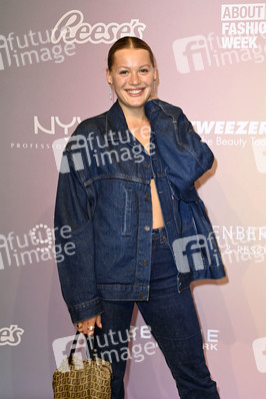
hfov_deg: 24.2
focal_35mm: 56
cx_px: 133
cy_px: 200
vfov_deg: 35.7
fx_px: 622
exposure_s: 1/160
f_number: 5.6
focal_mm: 56
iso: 400
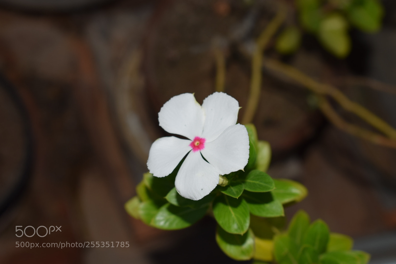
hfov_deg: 24.6
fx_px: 908
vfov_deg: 16.6
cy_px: 132
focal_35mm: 82
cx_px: 198
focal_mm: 55
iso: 100
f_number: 8
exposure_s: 1/60
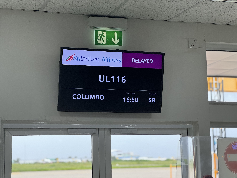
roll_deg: +1.6
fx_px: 527
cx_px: 118
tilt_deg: +8.6
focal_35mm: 77
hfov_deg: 25.3
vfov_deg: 19.1
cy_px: 89
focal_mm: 9
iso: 160
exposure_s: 1/180
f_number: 2.8
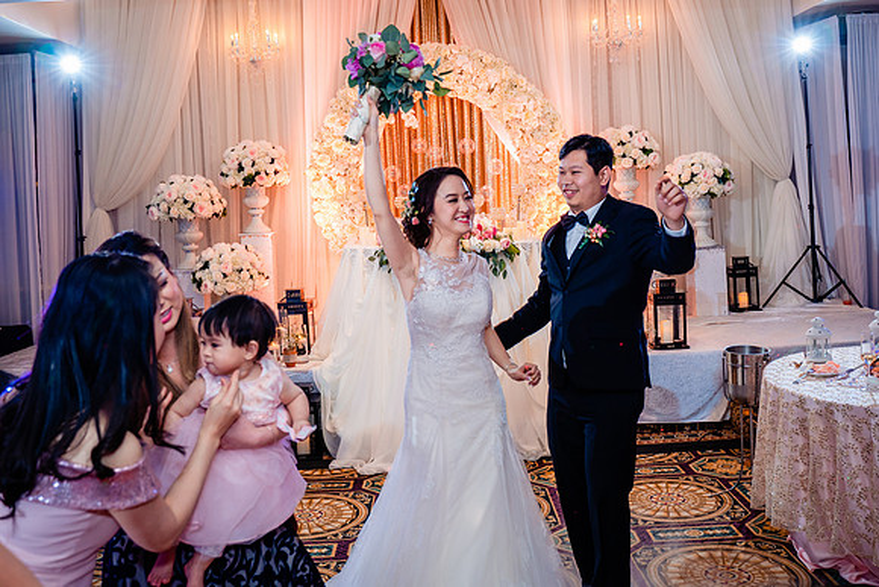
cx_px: 440
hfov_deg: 54.3
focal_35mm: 35
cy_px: 219
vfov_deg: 37.6
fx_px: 856
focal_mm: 28
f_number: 3.5
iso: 1000
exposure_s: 1/160
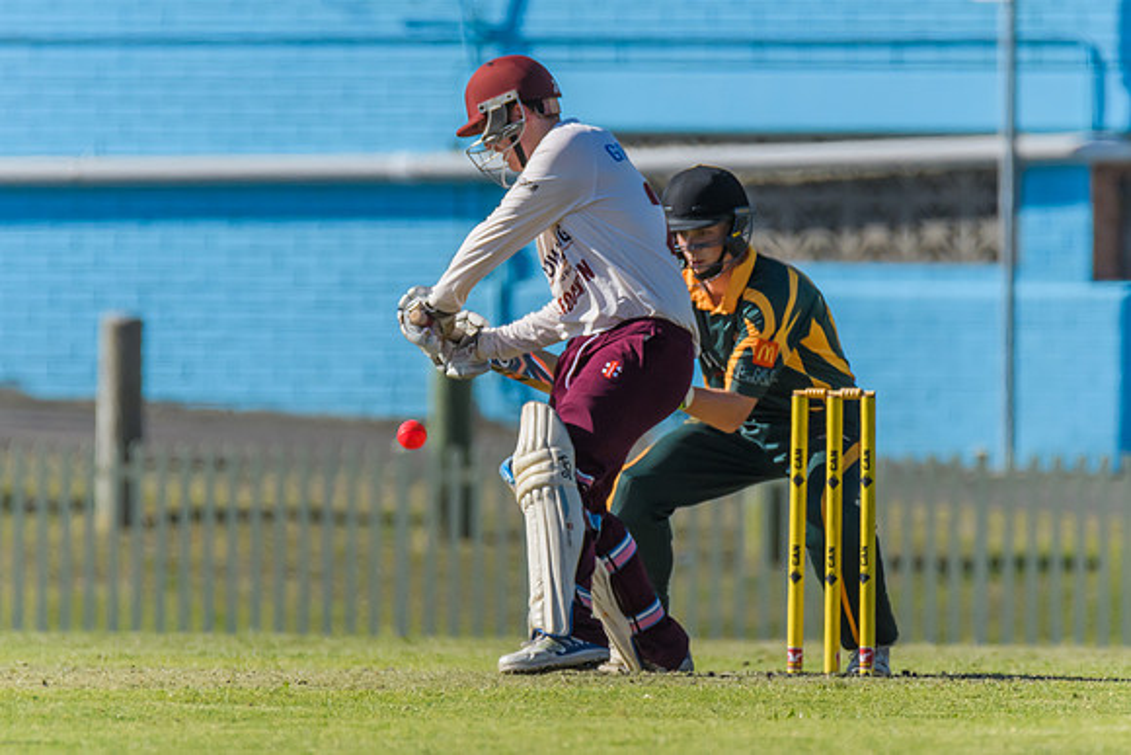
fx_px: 34585
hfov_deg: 1.9
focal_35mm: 1101
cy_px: 347
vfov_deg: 1.3
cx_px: 583
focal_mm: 600
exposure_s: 1/4000
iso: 640
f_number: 6.3
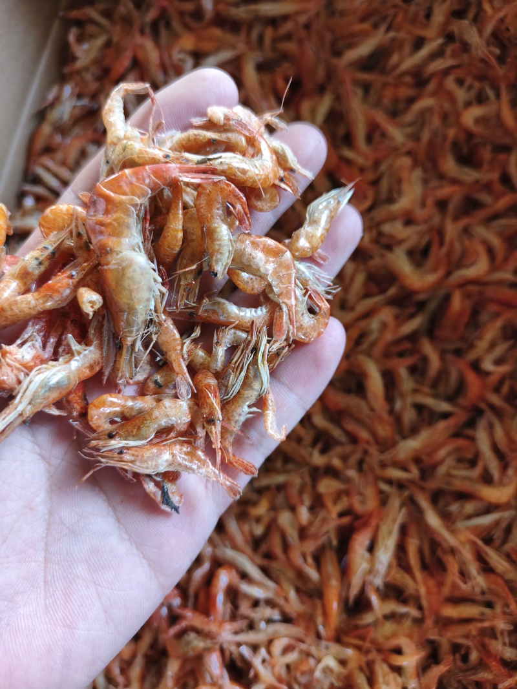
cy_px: 344
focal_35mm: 23
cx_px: 258
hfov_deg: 58.9
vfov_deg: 73.9
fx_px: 458
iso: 800
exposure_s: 1/100
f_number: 1.88
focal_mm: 5.56
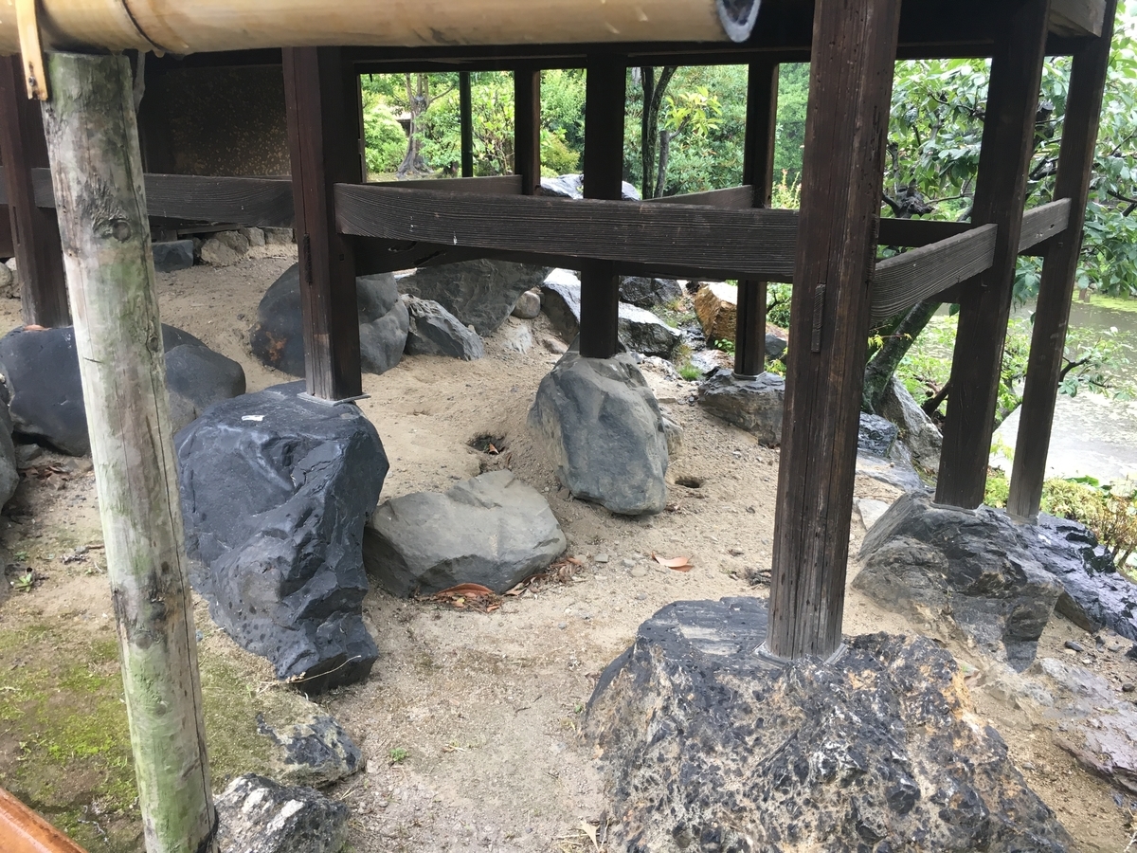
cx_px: 568
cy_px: 426
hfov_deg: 61.7
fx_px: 953
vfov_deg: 48.2
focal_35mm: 29
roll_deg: +0.7
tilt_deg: -17.0
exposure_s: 1/30
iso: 25
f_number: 2.2
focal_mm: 4.15
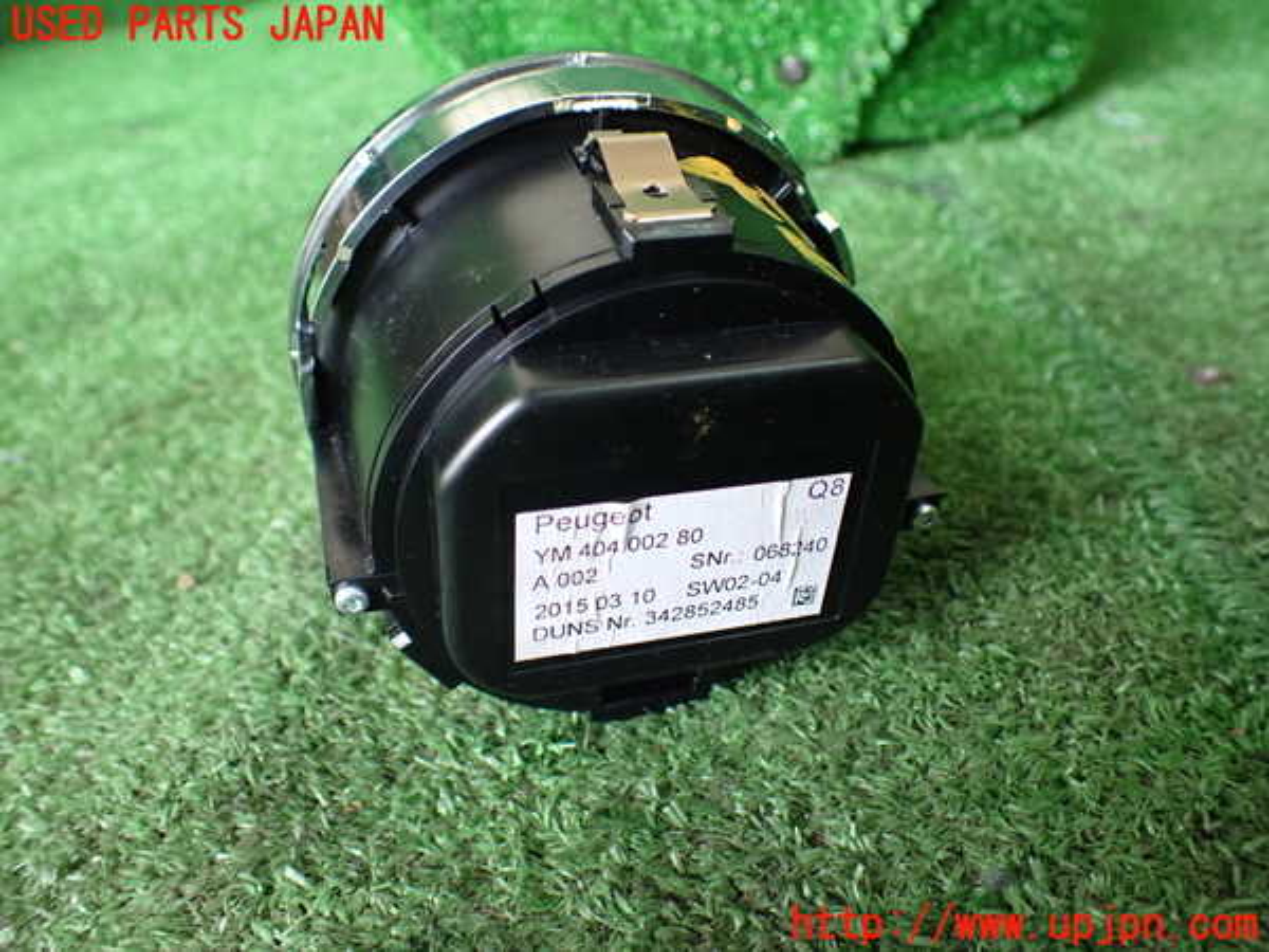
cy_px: 476
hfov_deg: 60.0
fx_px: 1100
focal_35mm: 30
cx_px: 634
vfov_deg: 46.8
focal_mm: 5.4
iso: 800
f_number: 2.3
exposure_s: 1/80
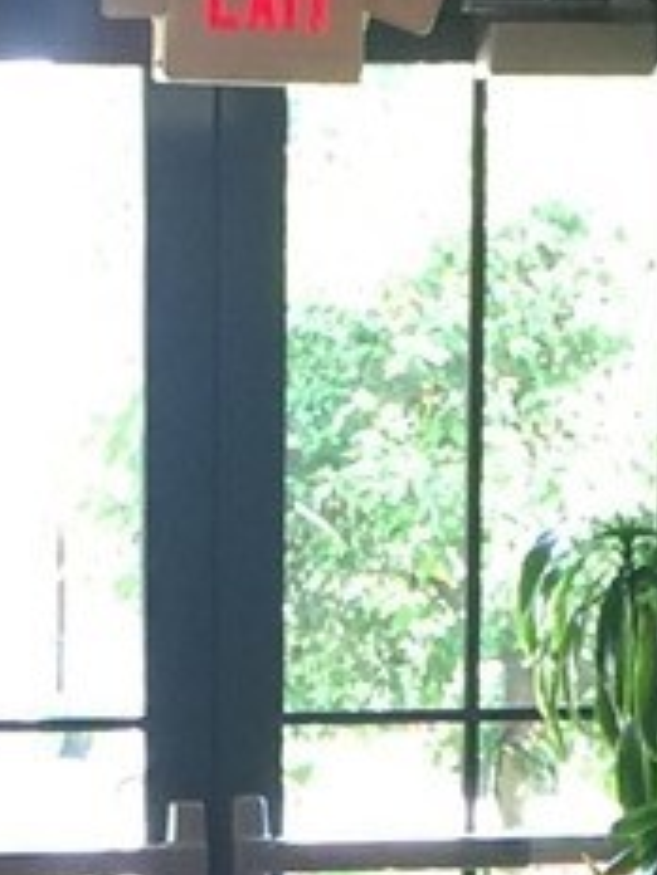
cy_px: 1667
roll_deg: +0.4
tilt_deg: -11.1
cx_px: -60
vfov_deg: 9.3
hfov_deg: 7.4
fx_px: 5061
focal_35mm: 200
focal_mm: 4.15
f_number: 2.2
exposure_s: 1/15
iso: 32
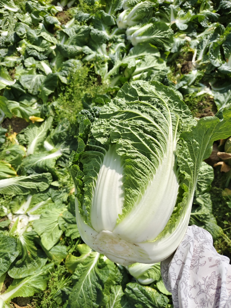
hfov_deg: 58.9
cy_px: 154
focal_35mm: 23
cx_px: 116
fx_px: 205
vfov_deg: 73.9
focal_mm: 5.56
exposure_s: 1/3788
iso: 50
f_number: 1.88
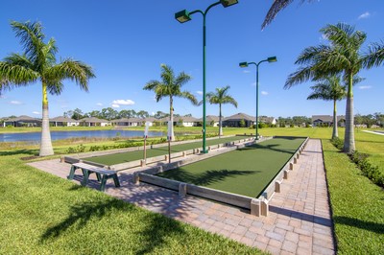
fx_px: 176
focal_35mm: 16
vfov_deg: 72.0
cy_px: 128
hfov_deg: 95.0
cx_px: 192
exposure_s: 1/250
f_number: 8
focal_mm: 11
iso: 100
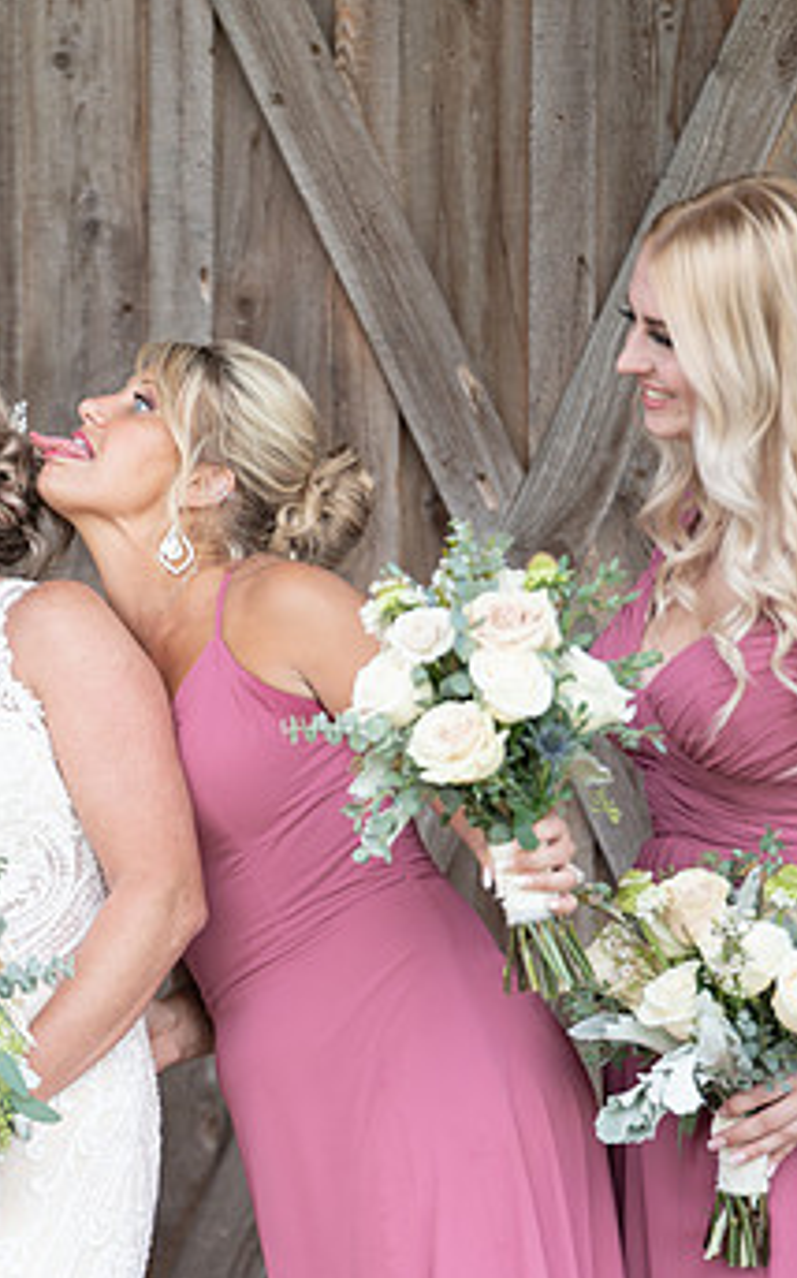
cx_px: 30
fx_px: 12214
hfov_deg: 3.7
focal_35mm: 351
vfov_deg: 6.0
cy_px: 746
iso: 125
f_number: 2.8
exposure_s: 1/250
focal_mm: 189
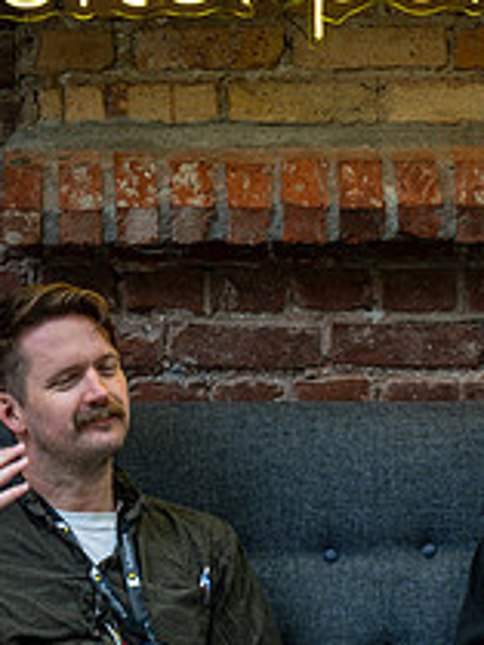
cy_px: 455
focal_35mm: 320
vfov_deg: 6.2
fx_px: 5960
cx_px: 462
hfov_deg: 4.6
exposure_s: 1/200
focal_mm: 120
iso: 250
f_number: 2.8
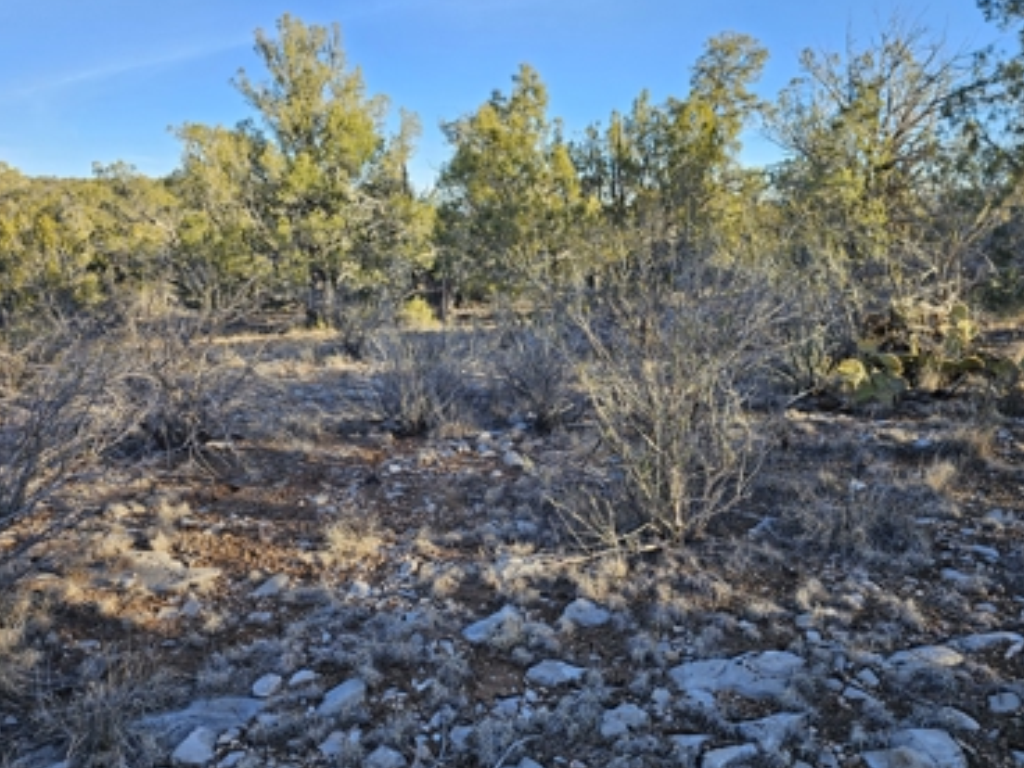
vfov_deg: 54.9
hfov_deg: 69.4
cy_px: 378
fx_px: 740
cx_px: 534
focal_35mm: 25
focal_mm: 6.3
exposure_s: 1/180
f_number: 1.7
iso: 12
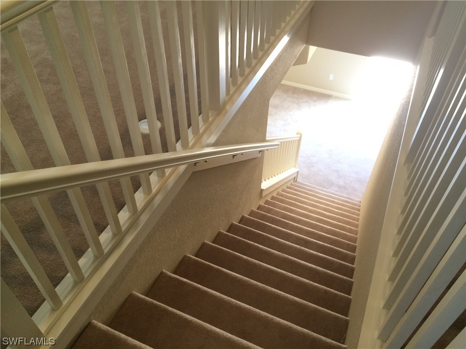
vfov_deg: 48.2
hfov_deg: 61.7
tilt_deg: -46.5
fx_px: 390
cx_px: 233
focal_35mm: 29
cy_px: 174
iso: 64
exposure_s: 1/30
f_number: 2.2
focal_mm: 4.15
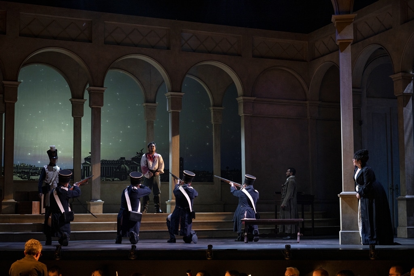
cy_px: 138
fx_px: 667
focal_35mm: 58
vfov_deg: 23.4
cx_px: 207
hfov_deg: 34.5
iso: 1600
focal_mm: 58
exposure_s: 1/40
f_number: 3.5
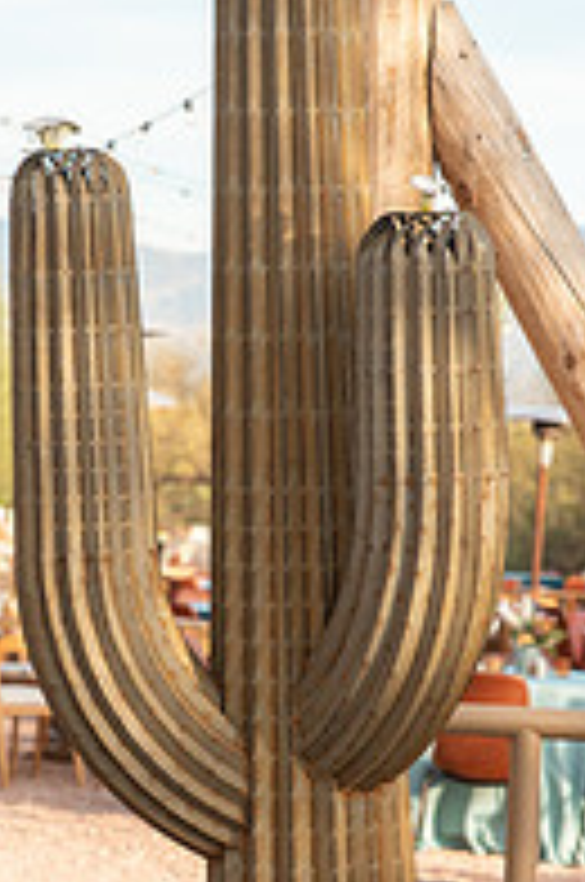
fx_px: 3938
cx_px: 220
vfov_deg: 12.7
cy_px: 684
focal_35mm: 161
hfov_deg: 8.5
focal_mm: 70
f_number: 4
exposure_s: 1/1000
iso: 400
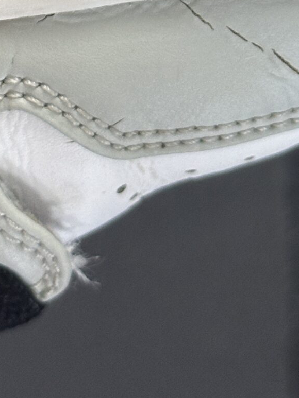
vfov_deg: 11.9
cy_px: -168
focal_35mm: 159
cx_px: 51
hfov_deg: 9.3
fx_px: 1831
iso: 200
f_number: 1.78
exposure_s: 1/50
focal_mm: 6.86
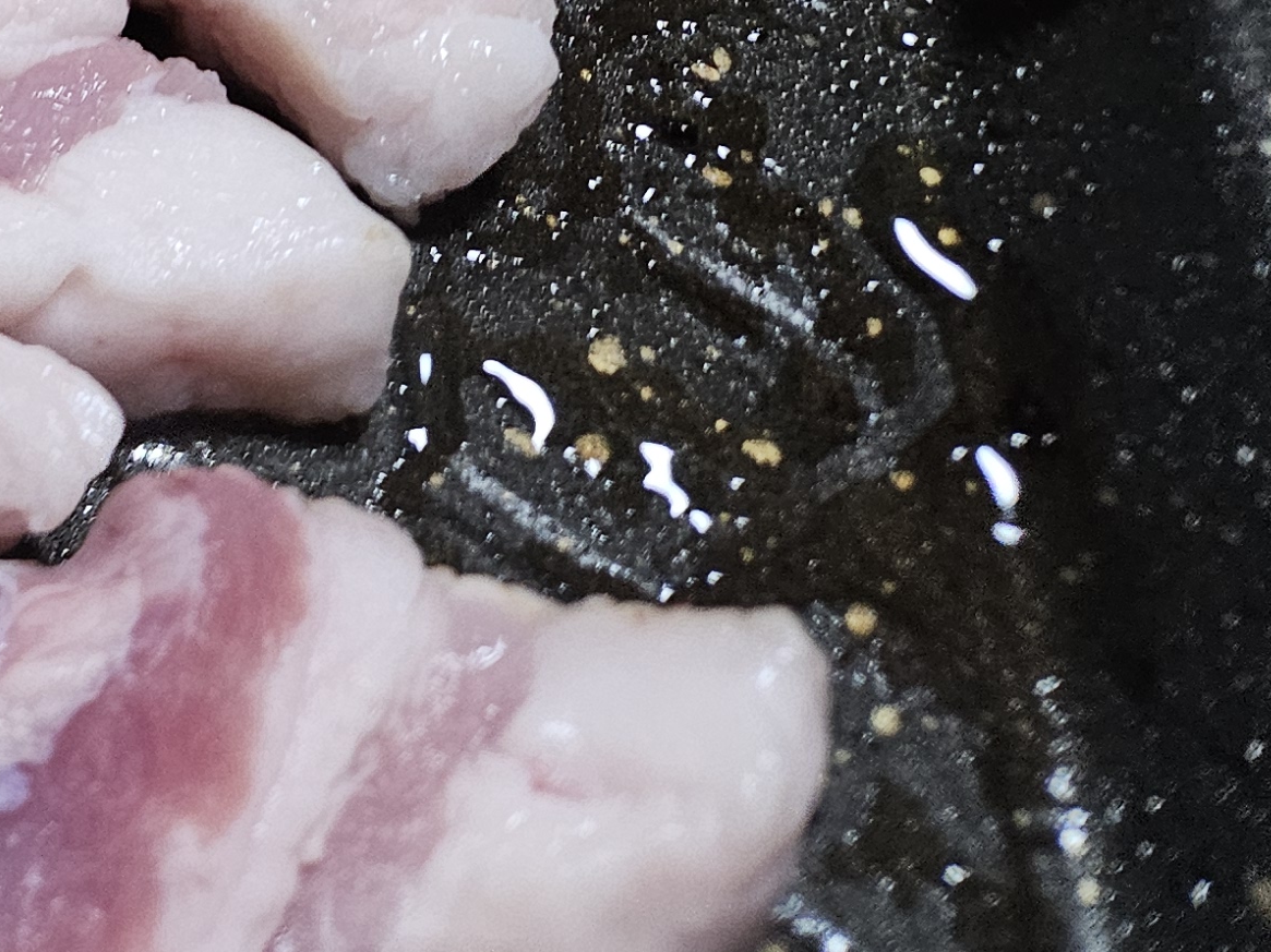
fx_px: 2900
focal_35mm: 79
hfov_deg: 19.7
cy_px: -667
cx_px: -885
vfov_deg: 16.2
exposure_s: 1/120
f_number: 1.8
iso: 400
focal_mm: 5.4
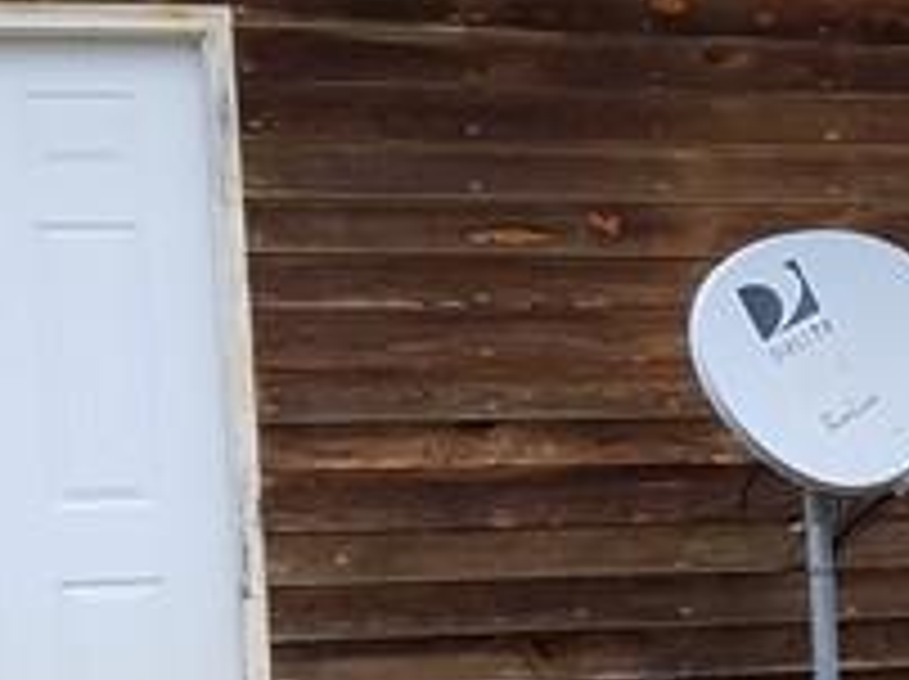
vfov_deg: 11.1
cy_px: 644
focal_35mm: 132
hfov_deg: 13.6
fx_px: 3462
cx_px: 1575
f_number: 1.7
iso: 50
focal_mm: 4.2
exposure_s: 1/157
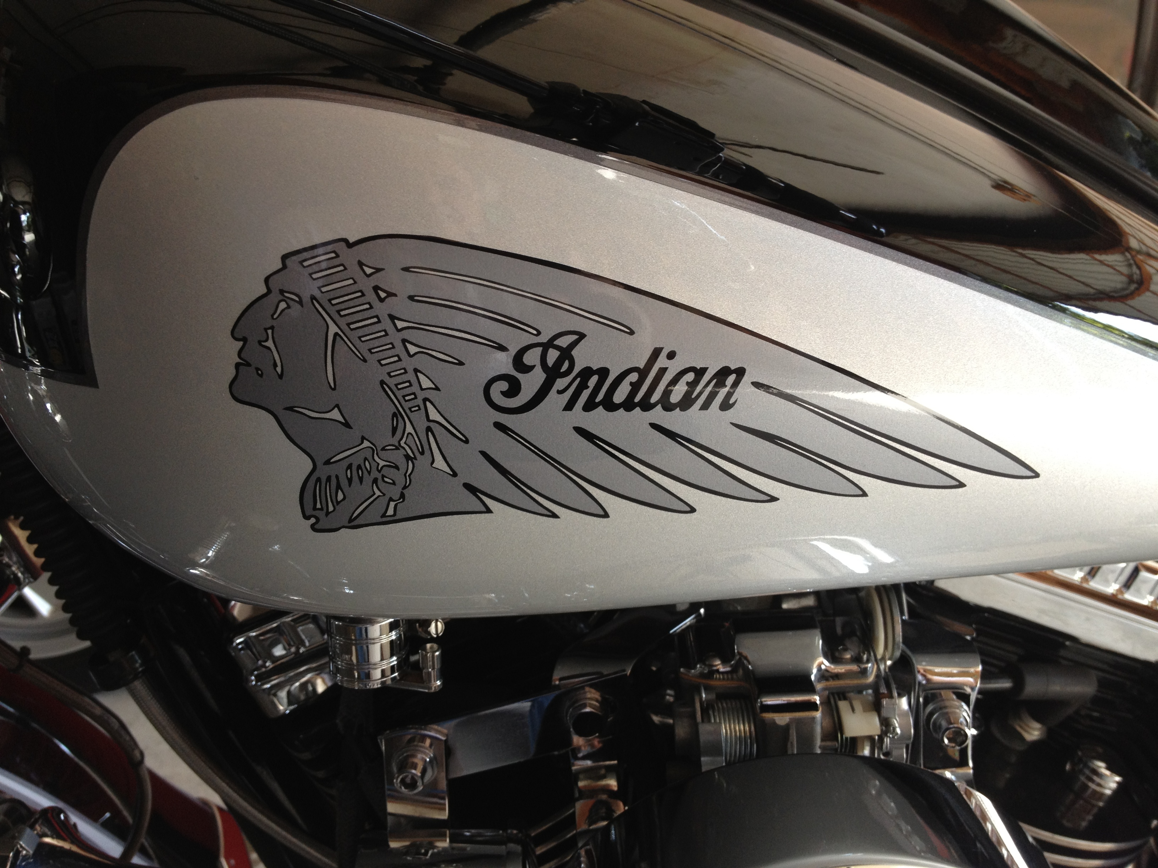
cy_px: 434
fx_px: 1171
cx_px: 579
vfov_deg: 40.7
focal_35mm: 35
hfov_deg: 52.6
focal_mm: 4.28
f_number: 2.4
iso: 80
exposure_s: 1/60
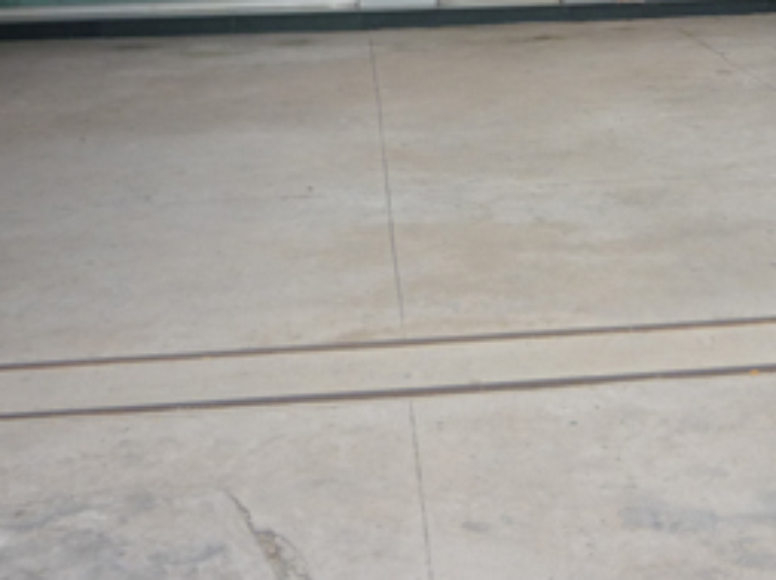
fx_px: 1747
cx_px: 694
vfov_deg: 18.3
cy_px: -24
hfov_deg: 24.4
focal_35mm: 78
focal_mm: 5.5
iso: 100
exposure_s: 1/320
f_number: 2.8
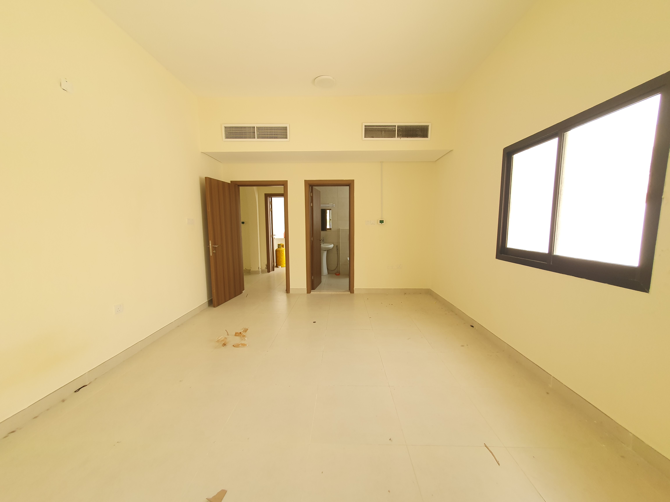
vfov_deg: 89.9
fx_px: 252
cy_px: 251
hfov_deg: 106.2
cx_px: 335
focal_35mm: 13
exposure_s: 1/60
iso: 80
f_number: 2.2
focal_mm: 1.8
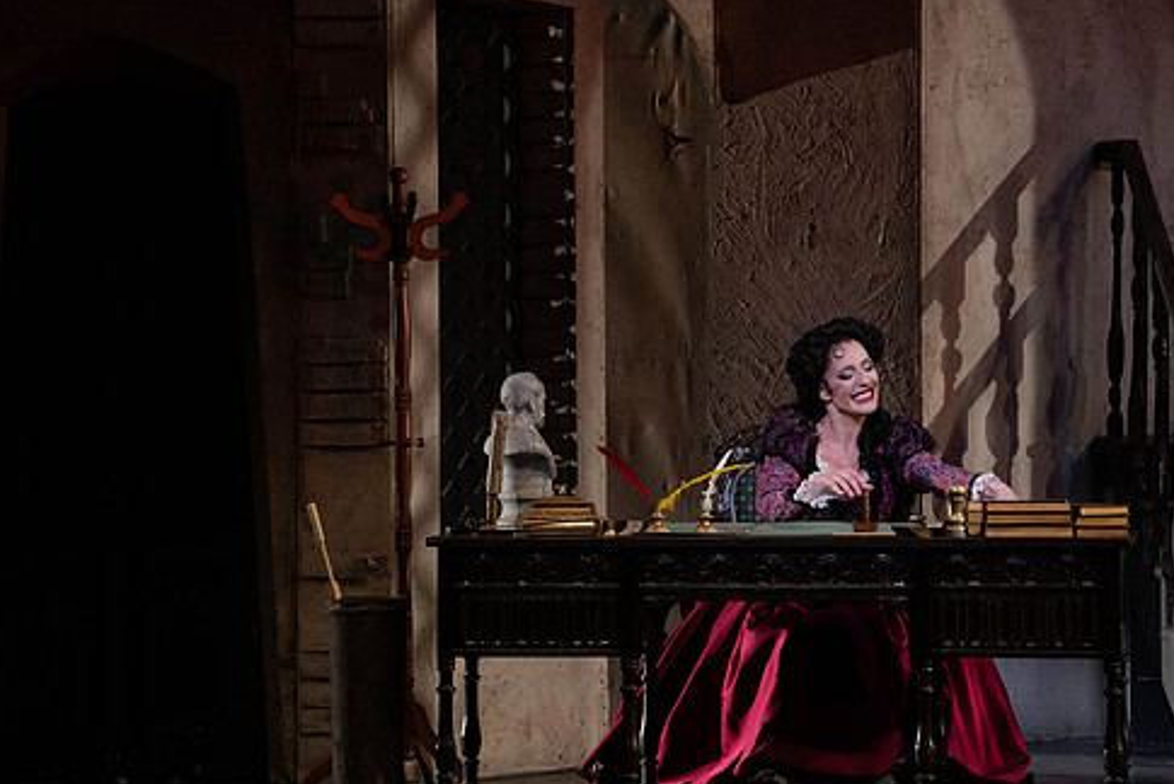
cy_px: 420
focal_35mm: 239
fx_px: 7798
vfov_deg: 5.8
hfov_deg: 8.6
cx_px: 663
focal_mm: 200
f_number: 7.1
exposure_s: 1/250
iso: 3200
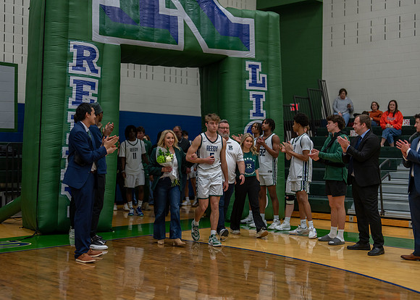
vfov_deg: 27.0
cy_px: 150
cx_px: 210
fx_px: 625
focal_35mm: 52
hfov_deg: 37.2
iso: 320
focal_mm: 50
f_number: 1.2
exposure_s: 1/400
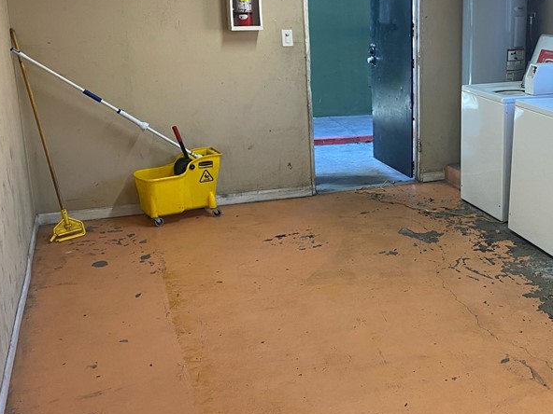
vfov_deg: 32.1
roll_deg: -2.5
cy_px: 165
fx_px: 719
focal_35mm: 45
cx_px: 464
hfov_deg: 39.9
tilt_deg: -13.5
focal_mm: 4.25
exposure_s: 1/60
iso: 100
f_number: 1.8
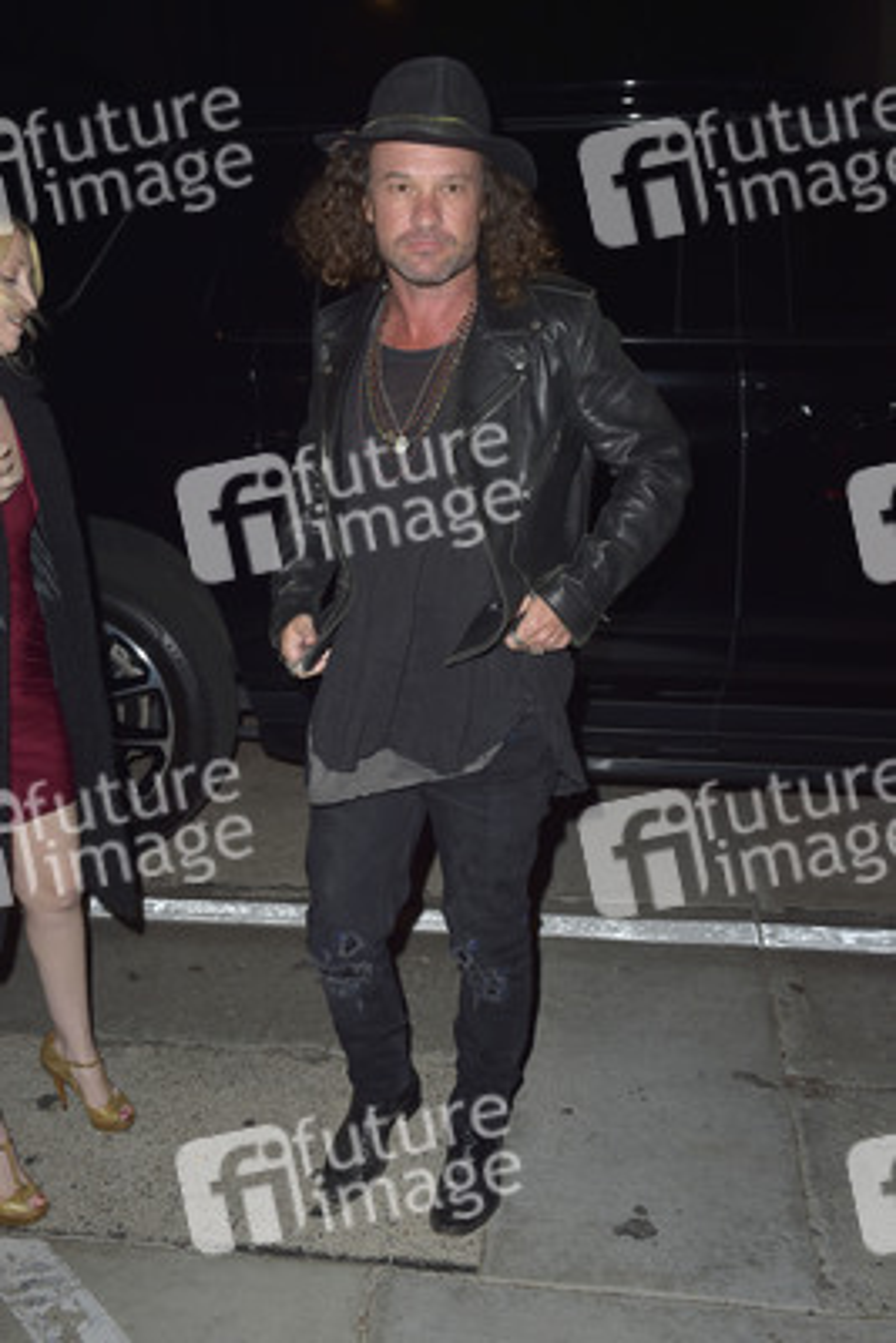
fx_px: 1268
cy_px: 672
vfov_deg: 55.8
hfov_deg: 38.9
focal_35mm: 34
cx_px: 448
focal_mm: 34
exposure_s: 1/250
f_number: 6.3
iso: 400
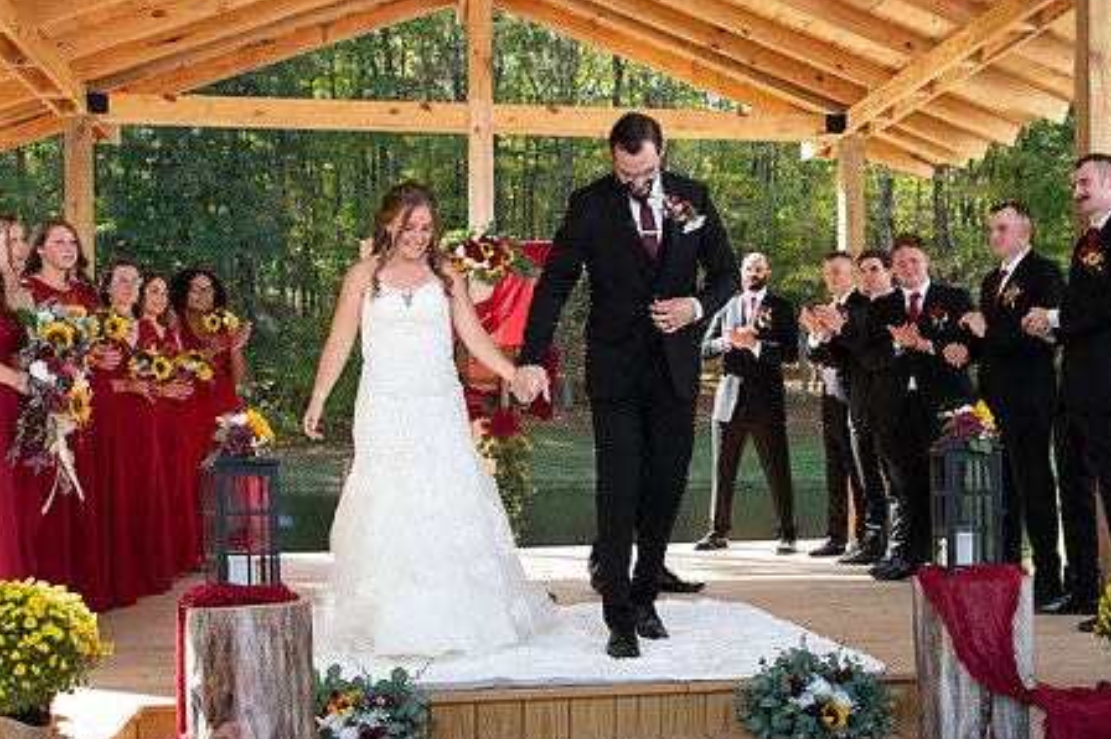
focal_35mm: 39
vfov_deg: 33.9
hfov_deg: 49.6
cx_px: 591
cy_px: 488
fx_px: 1203
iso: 320
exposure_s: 1/250
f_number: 4
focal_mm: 26
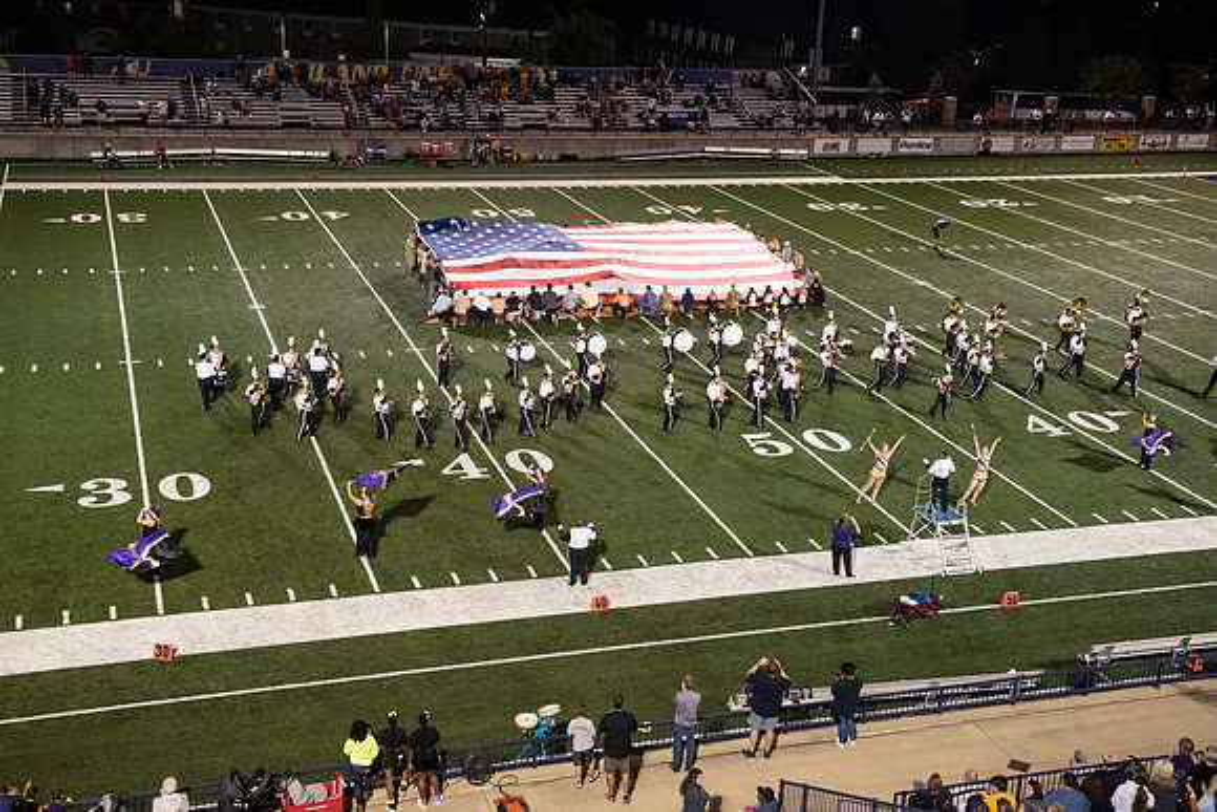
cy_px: 406
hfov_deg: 43.6
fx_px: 1522
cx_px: 608
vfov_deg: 29.9
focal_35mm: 45
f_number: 4.5
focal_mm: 45
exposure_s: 1/320
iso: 5000
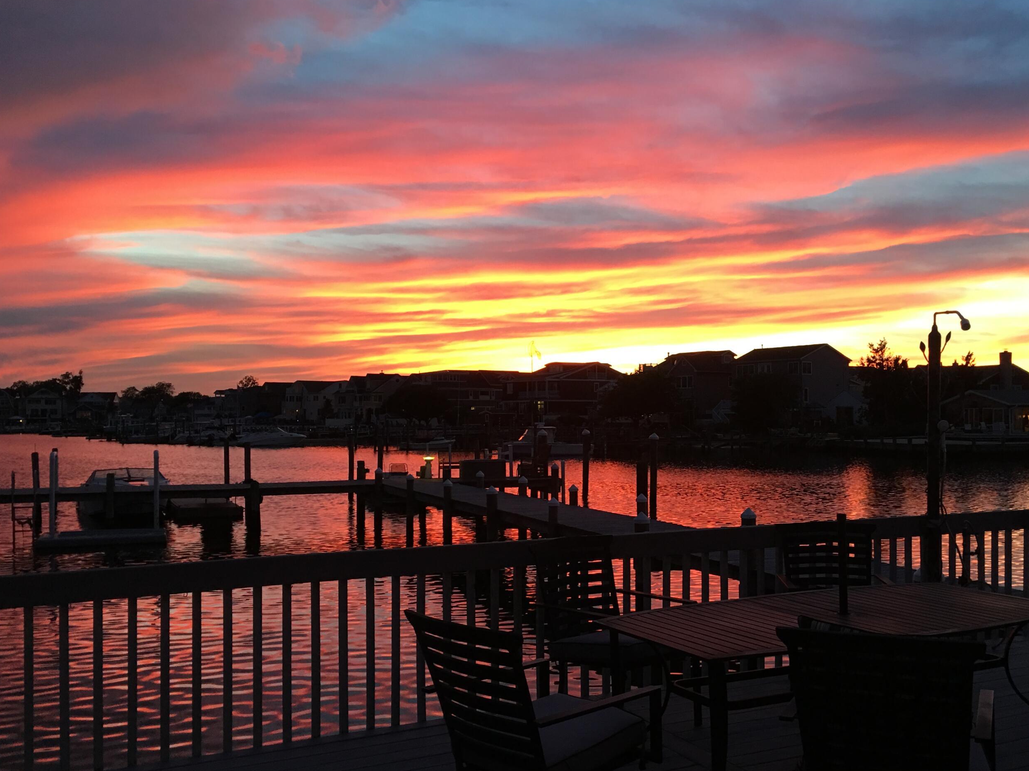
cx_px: 576
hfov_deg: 52.5
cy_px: 427
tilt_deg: +0.0
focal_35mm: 35
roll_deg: +1.0
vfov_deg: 40.6
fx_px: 1040
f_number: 2.2
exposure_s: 1/15
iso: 50
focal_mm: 4.15
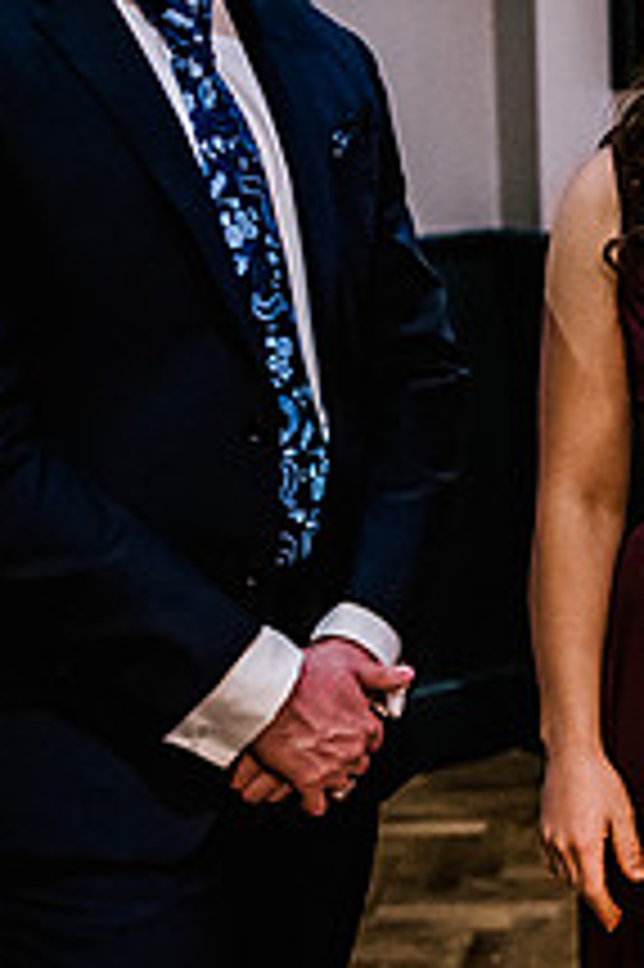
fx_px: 2687
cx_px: 1022
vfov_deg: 20.4
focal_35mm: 100
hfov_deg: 12.8
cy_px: 403
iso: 6400
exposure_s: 1/500
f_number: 2
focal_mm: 35
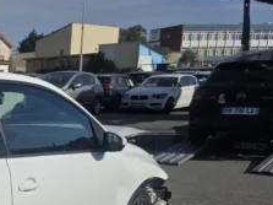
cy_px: 239
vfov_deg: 22.0
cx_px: -78
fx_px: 489
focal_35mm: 62
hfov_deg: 26.6
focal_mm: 6.3
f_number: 1.7
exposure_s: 1/1476
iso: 12
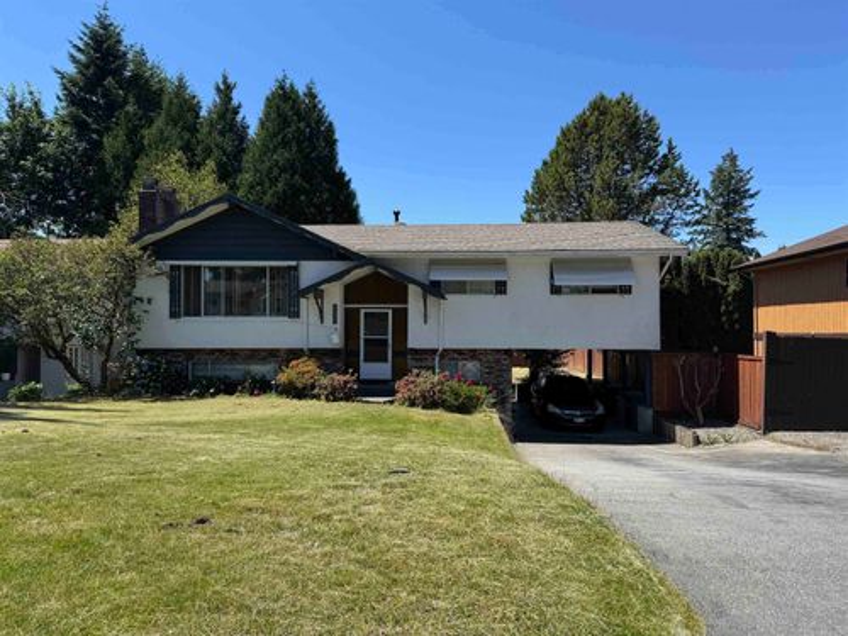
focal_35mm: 24
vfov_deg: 56.8
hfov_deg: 71.6
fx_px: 588
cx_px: 424
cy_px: 318
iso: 80
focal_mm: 6.76
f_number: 1.78
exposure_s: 1/3096
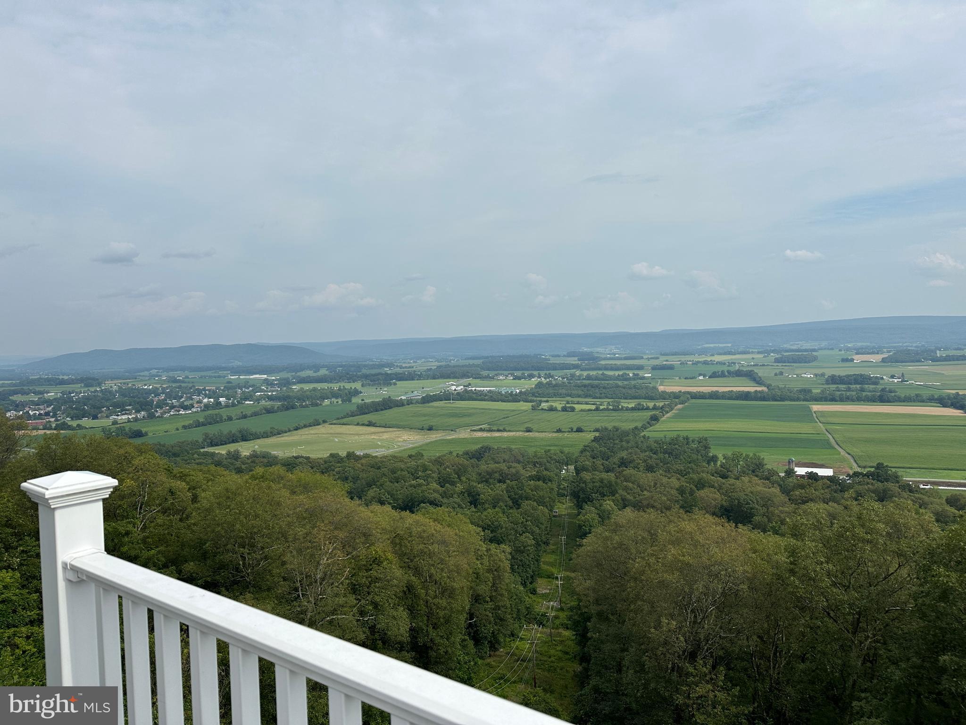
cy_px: 362
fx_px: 670
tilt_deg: -2.4
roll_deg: +1.1
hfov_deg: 71.6
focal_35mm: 24
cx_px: 483
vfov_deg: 56.8
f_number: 1.78
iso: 80
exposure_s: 1/7576
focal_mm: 6.86
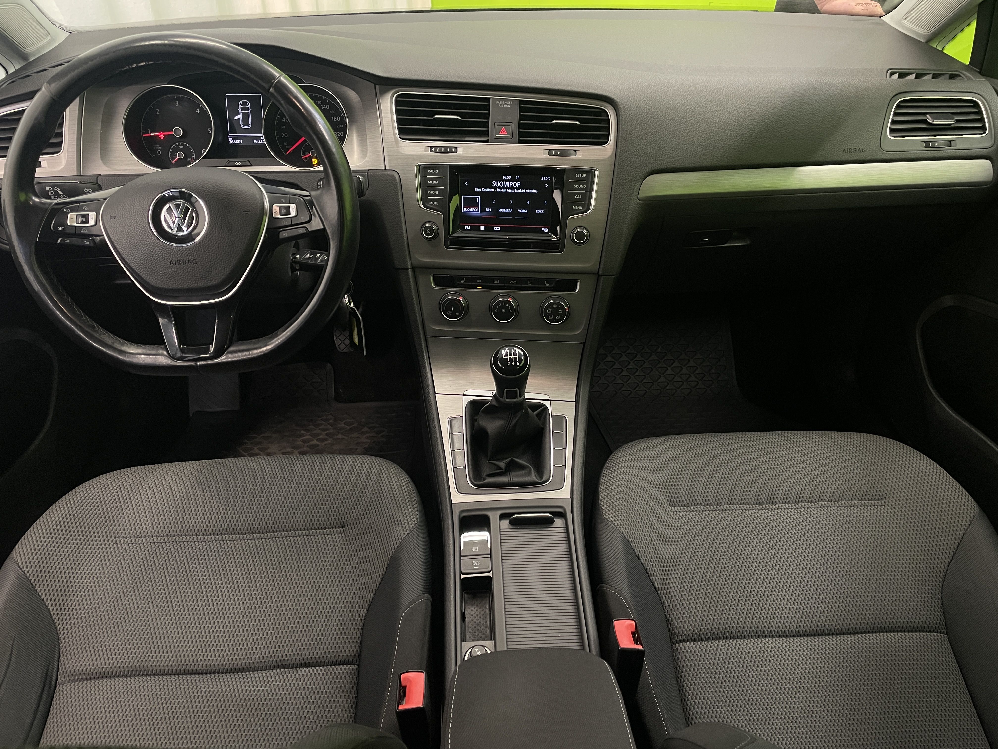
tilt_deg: -34.3
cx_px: 499
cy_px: 374
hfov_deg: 67.3
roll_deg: +0.1
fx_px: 750
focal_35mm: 26
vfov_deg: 53.1
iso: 320
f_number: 1.6
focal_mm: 4.2
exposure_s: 1/50
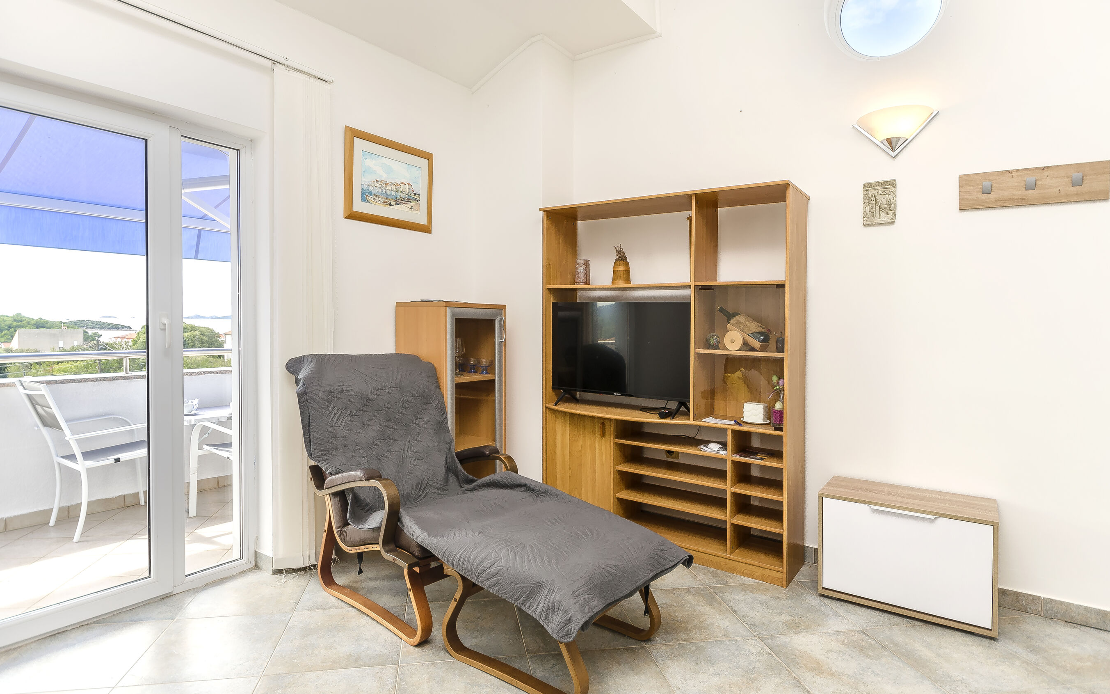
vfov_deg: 58.4
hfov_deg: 83.6
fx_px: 621
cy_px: 335
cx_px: 552
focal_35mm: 21
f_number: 7.1
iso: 100
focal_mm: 13
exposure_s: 1/60
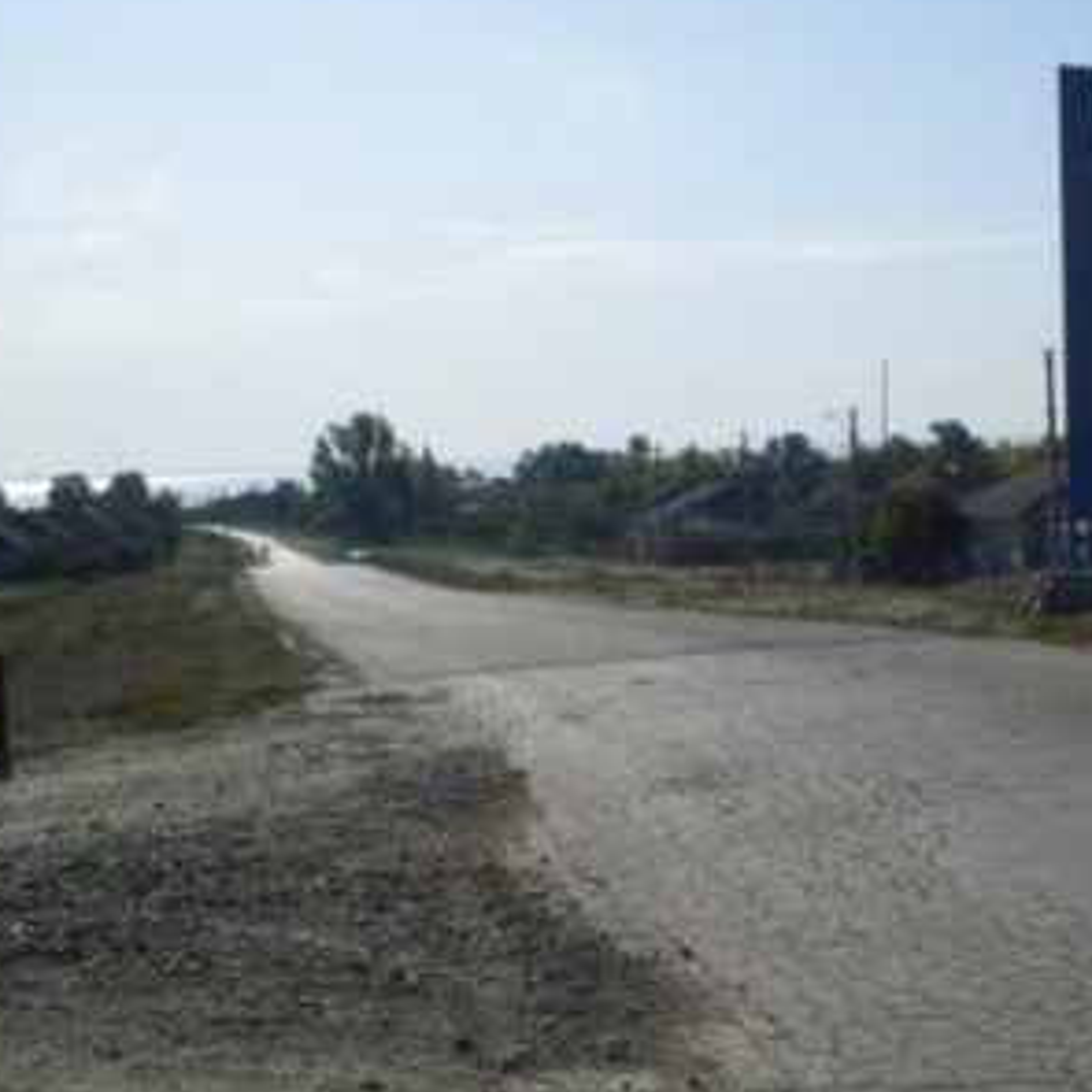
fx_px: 2034
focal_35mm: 57
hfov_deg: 29.4
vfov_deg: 30.0
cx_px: 870
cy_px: 461
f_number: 8.4
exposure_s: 1/500
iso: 80
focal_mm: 6.3
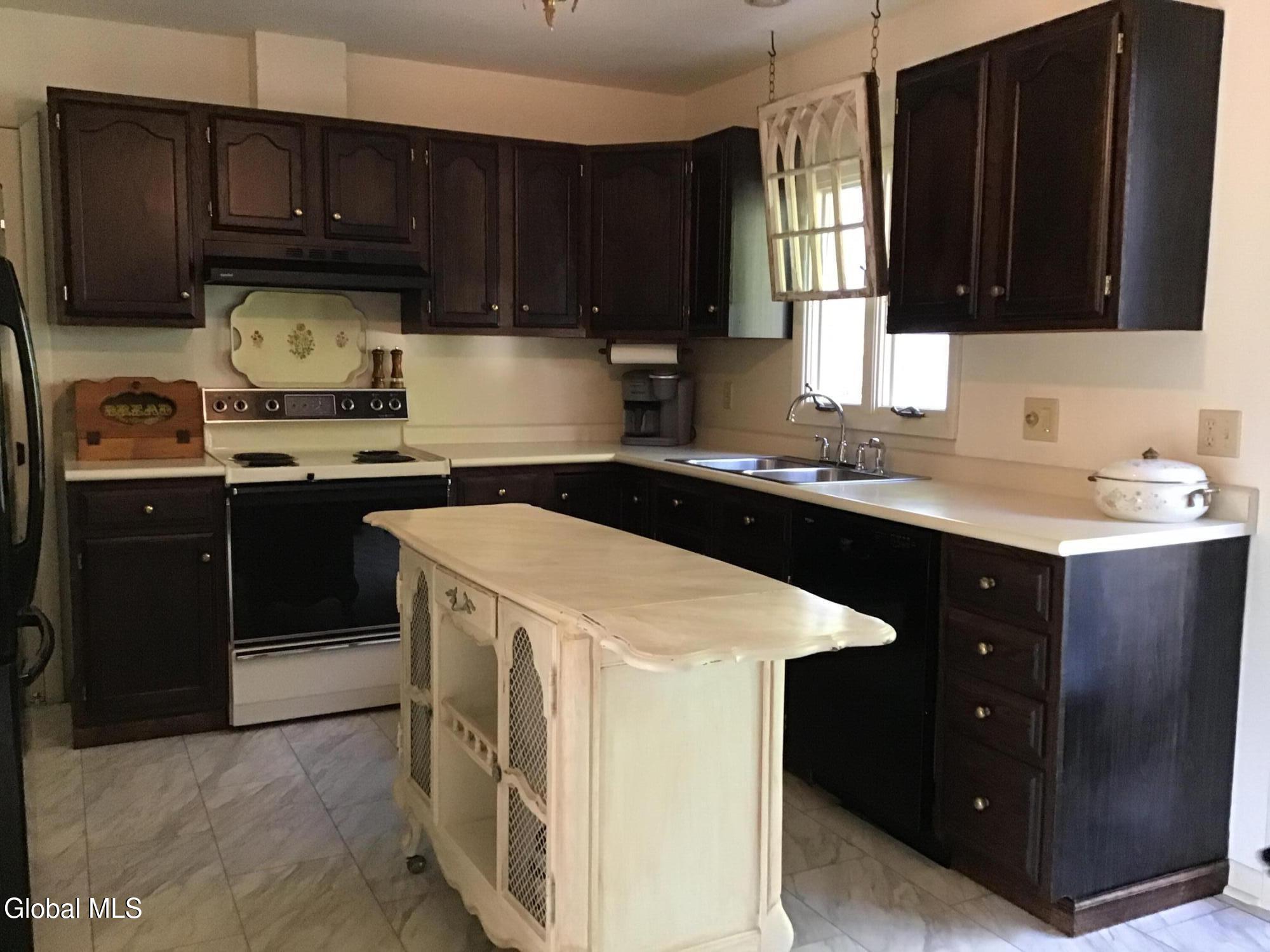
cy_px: 476
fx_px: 1137
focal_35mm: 31
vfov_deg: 45.4
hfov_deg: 58.4
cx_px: 635
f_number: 2.4
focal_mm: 3.3
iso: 160
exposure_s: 1/30
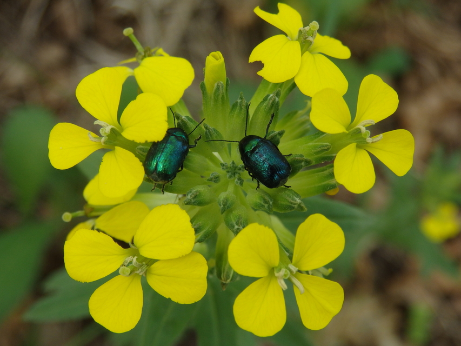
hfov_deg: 29.4
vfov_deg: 22.3
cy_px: 173
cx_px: 230
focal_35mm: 66
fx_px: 879
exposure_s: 1/100
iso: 200
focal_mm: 11.9
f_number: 4.4
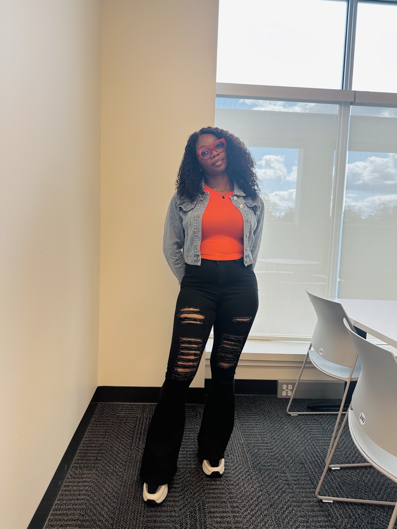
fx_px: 367
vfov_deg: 71.6
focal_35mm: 24
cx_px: 198
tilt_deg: -5.1
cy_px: 264
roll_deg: -2.2
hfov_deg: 56.8
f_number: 1.78
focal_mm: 6.86
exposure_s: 1/157
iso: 64
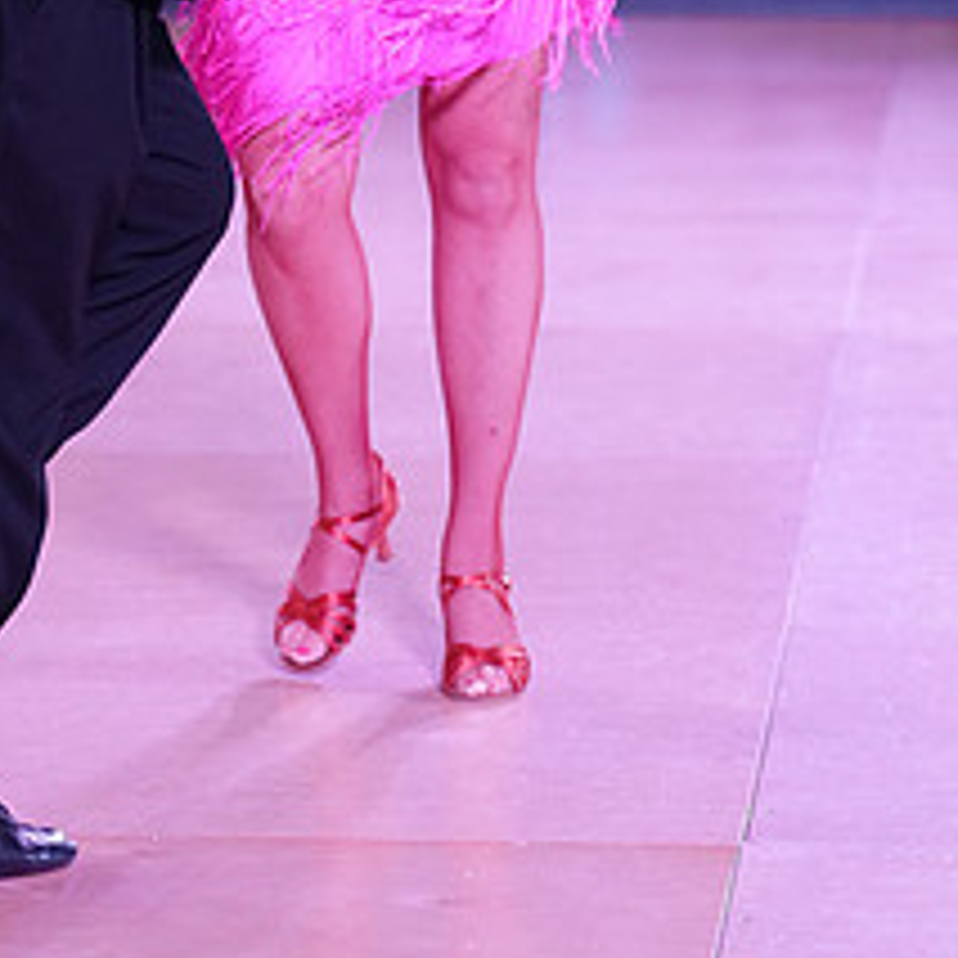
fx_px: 7609
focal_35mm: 243
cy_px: -157
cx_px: 353
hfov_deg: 7.2
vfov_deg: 7.2
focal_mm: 105
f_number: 2.8
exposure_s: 1/500
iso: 2000
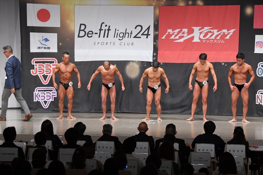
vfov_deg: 13.0
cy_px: 88
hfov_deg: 19.5
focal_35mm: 105
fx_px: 767
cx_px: 132
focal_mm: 70
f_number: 5.6
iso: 6400
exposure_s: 1/400
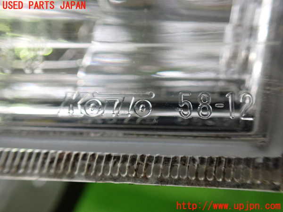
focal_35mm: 30
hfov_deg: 60.0
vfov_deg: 46.8
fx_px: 245
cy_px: 106
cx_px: 142
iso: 800
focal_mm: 5.4
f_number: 2.3
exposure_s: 1/100
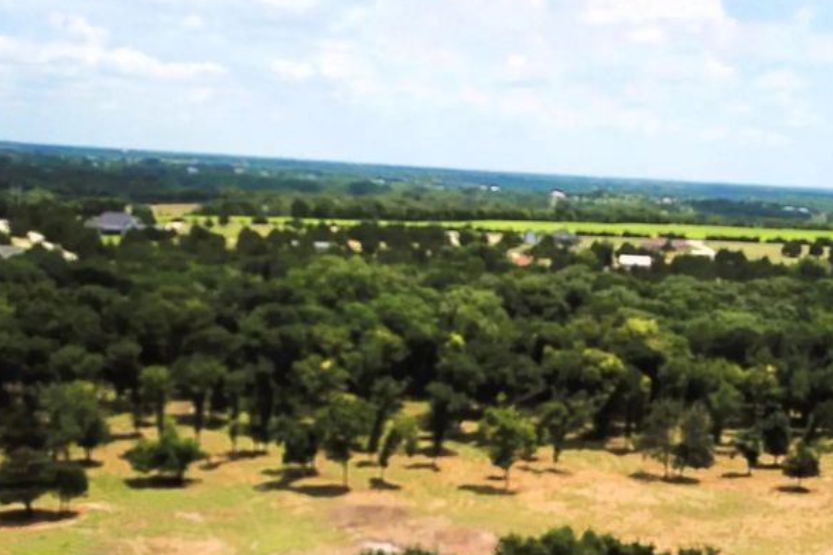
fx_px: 1088
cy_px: 366
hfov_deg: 41.3
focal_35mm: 47
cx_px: 569
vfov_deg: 28.5
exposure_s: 1/2985
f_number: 2.2
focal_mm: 4.73
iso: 100
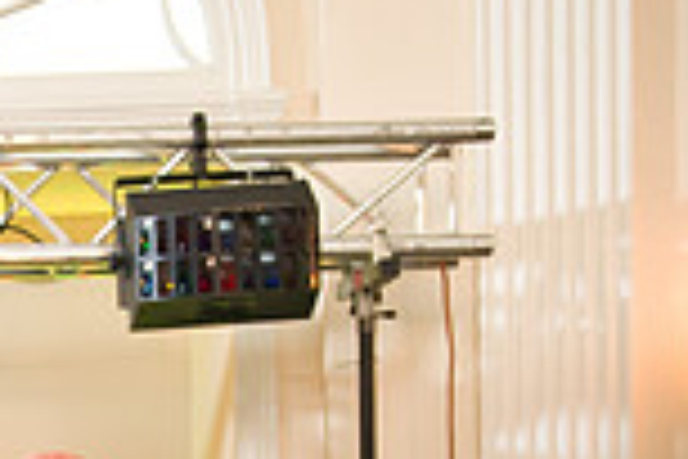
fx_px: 2312
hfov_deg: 16.1
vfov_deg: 10.7
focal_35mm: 121
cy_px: 806
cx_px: -193
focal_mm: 32
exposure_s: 1/125
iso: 1600
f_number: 3.2
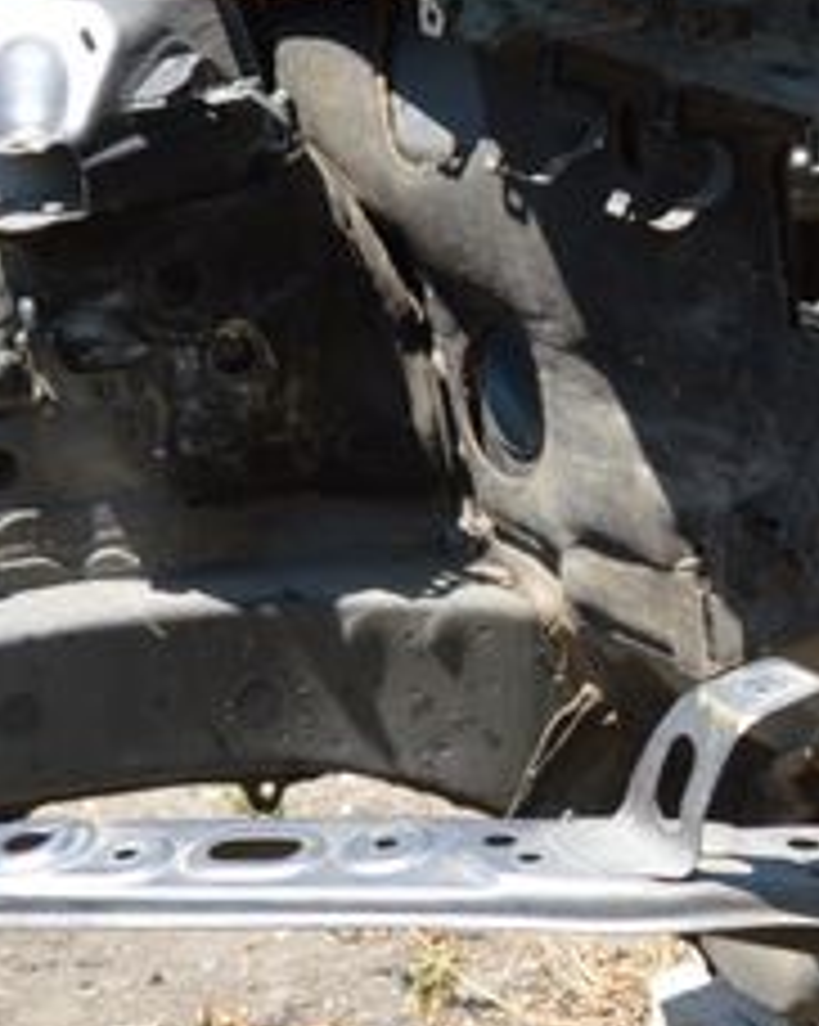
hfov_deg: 12.4
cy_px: 893
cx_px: 1112
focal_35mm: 120
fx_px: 3644
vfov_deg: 15.9
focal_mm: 19
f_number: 7.1
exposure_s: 1/200
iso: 100
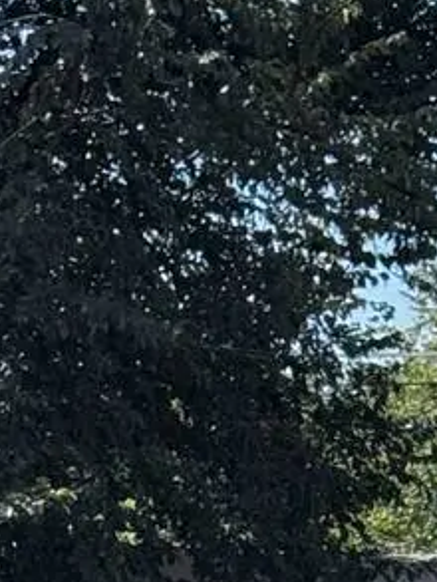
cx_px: -6
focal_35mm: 229
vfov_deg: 8.0
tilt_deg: -9.1
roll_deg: -2.7
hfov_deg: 6.5
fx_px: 3852
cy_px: 1359
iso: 64
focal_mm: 6.76
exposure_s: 1/1818
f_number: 1.78
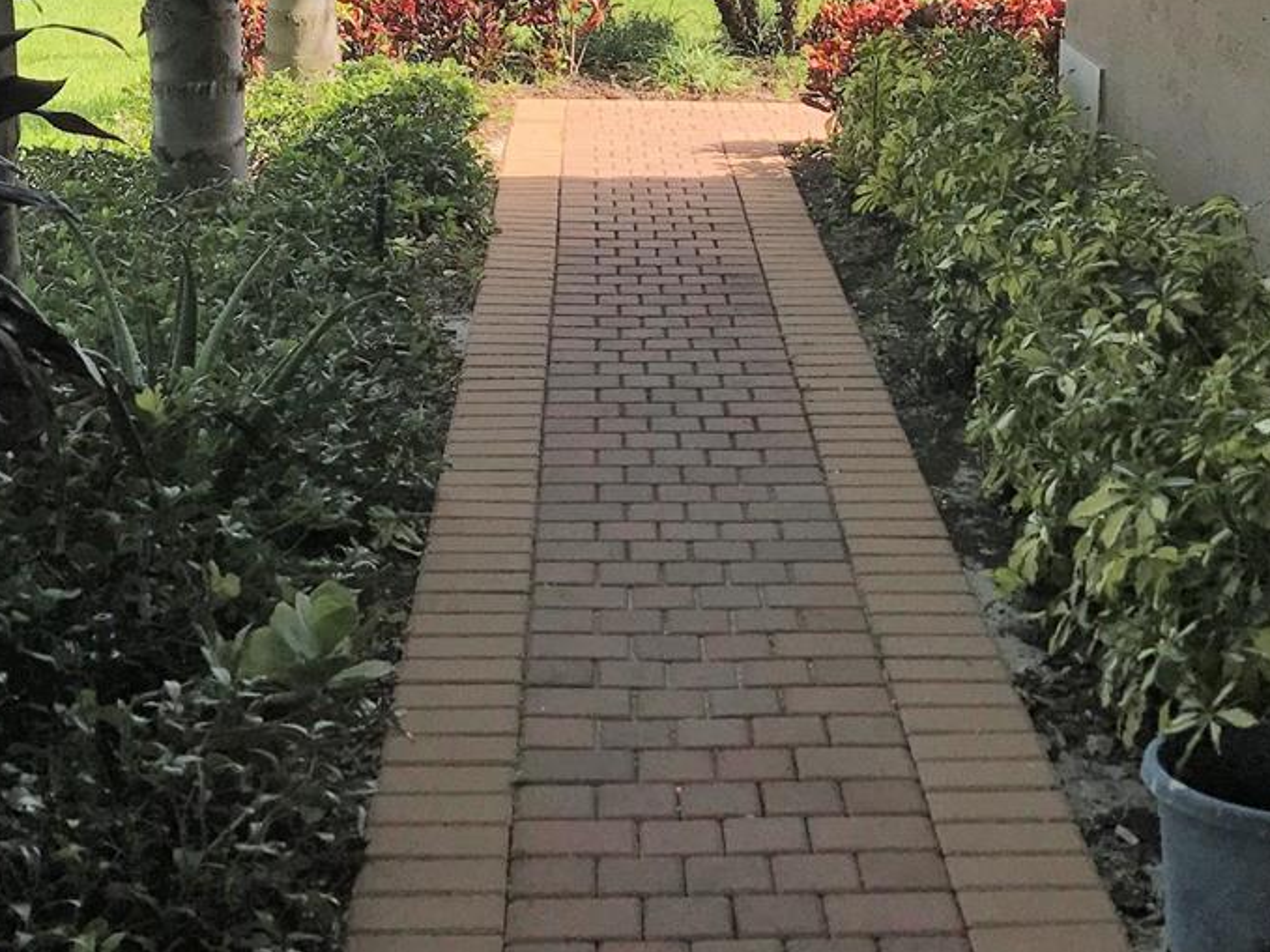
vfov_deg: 21.9
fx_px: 2421
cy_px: 144
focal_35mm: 66
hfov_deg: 29.4
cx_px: 694
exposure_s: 1/1330
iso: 20
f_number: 1.8
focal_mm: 3.99
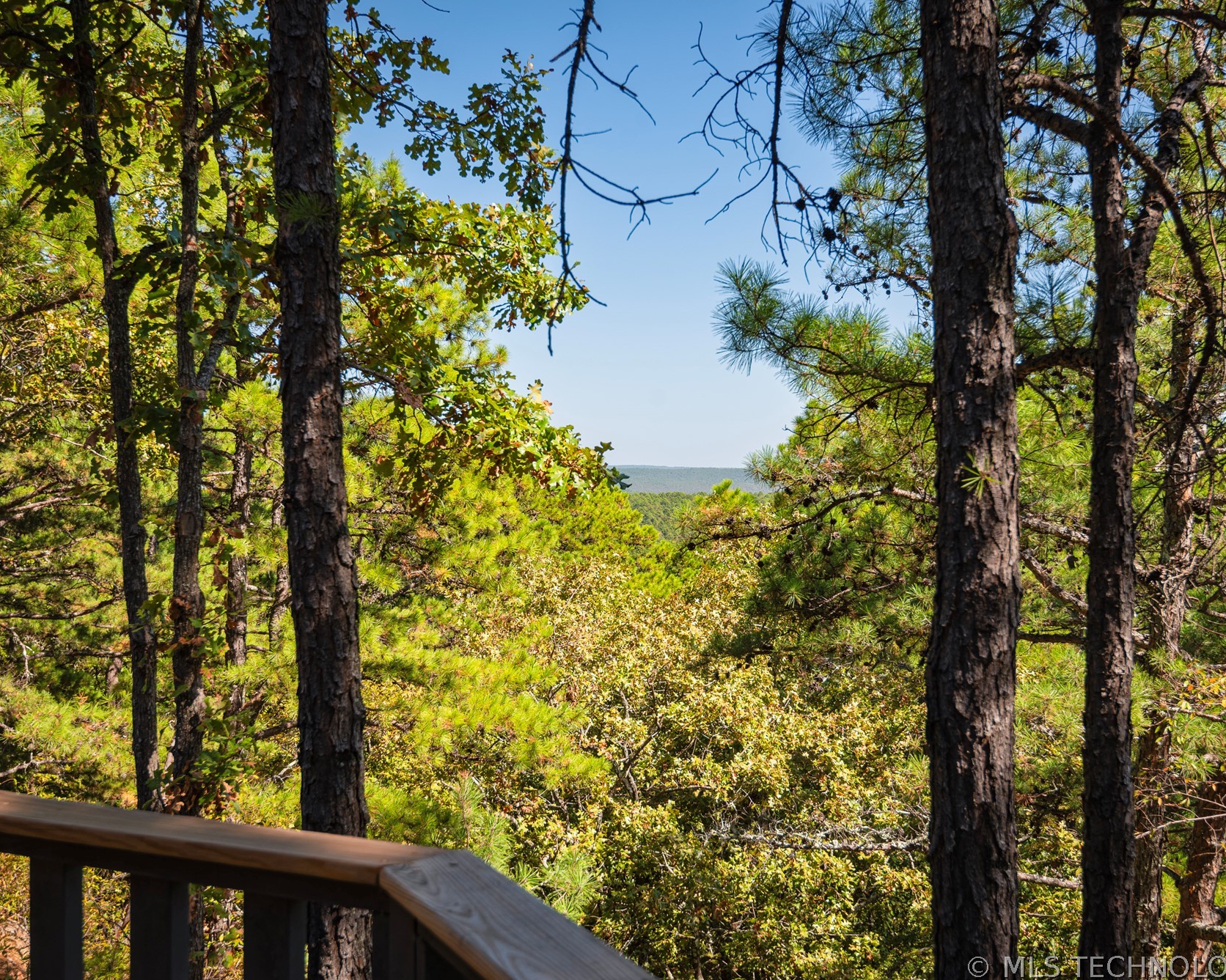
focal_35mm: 40
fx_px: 1451
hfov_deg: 45.7
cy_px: 492
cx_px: 671
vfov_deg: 37.3
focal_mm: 35
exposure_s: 1/250
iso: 100
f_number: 7.1
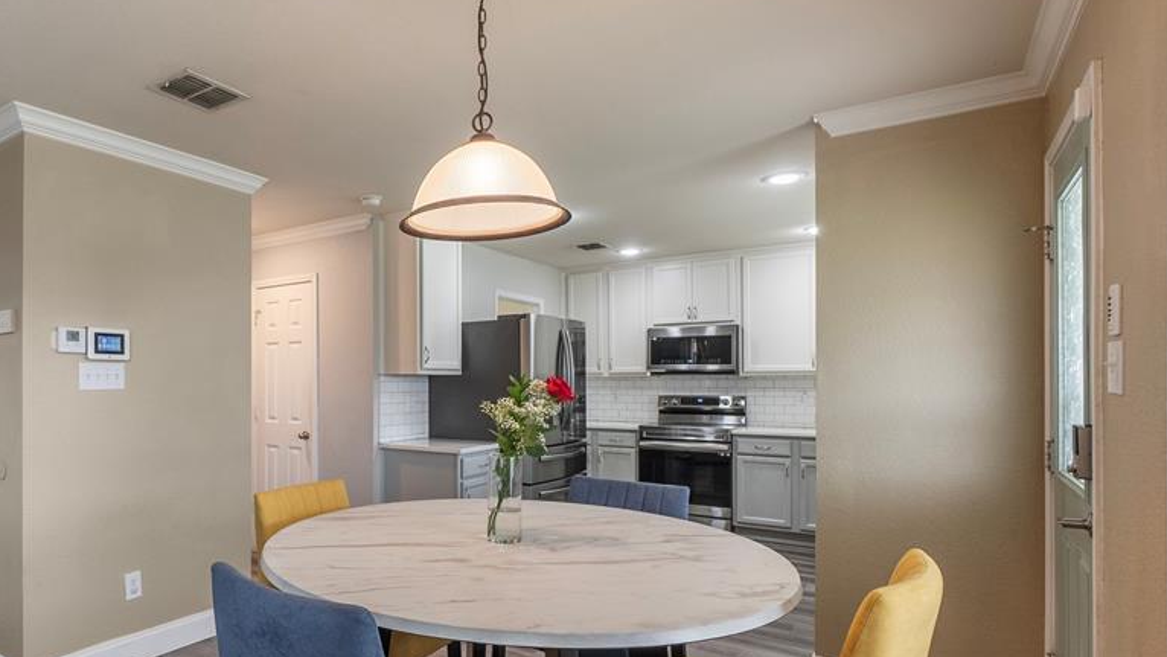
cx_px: 411
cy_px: 378
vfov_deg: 53.4
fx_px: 650
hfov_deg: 81.6
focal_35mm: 21
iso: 100
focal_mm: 10
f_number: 8
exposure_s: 1/15
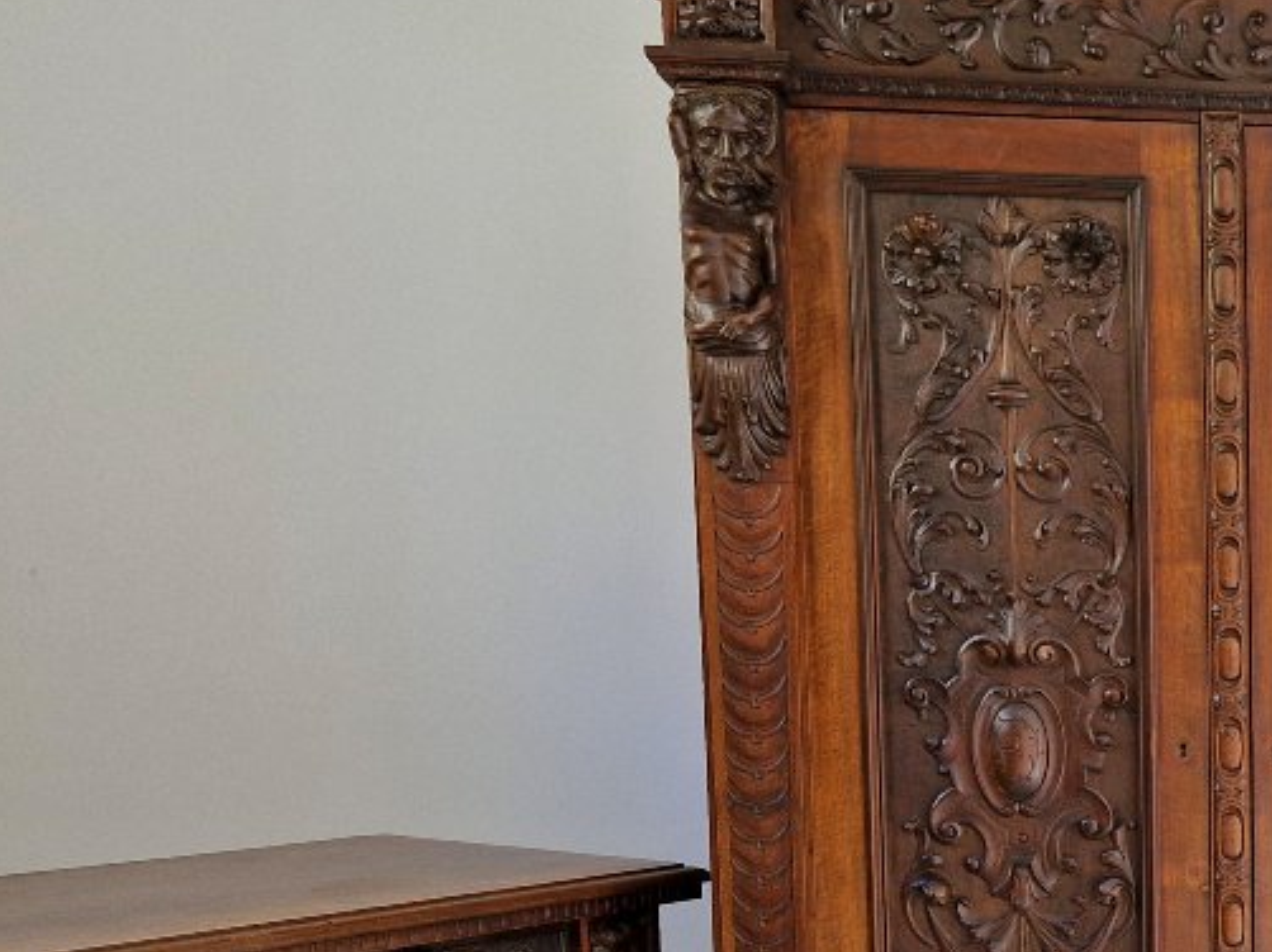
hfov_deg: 30.5
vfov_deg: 25.8
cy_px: 820
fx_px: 2020
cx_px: 1467
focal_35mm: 55
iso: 160
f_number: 1.8
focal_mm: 5.4
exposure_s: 1/182
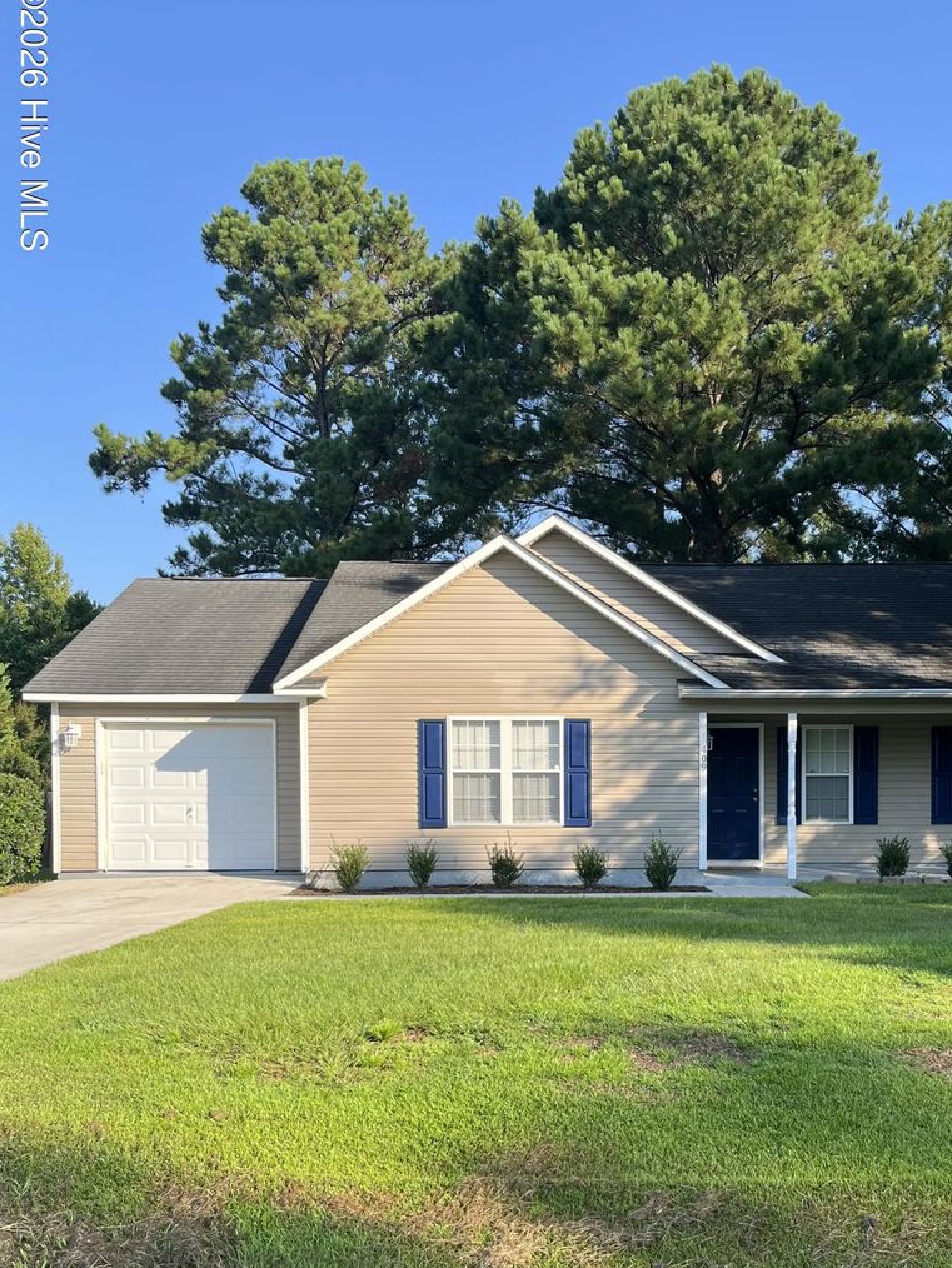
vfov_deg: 51.8
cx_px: 615
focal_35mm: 35
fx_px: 1283
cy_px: 832
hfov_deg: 40.3
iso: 50
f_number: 1.6
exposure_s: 1/1028
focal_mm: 5.1
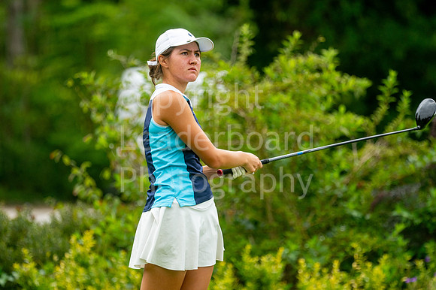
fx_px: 5447
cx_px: 218
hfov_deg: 4.6
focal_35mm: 450
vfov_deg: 3.1
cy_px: 145
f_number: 4
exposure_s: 1/1600
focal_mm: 300
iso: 320
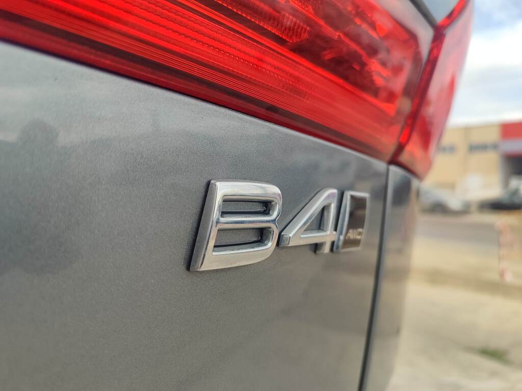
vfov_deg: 54.9
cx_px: 261
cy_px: 196
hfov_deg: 69.4
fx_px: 377
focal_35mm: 25
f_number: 1.89
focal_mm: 5.95
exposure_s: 1/465
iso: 50
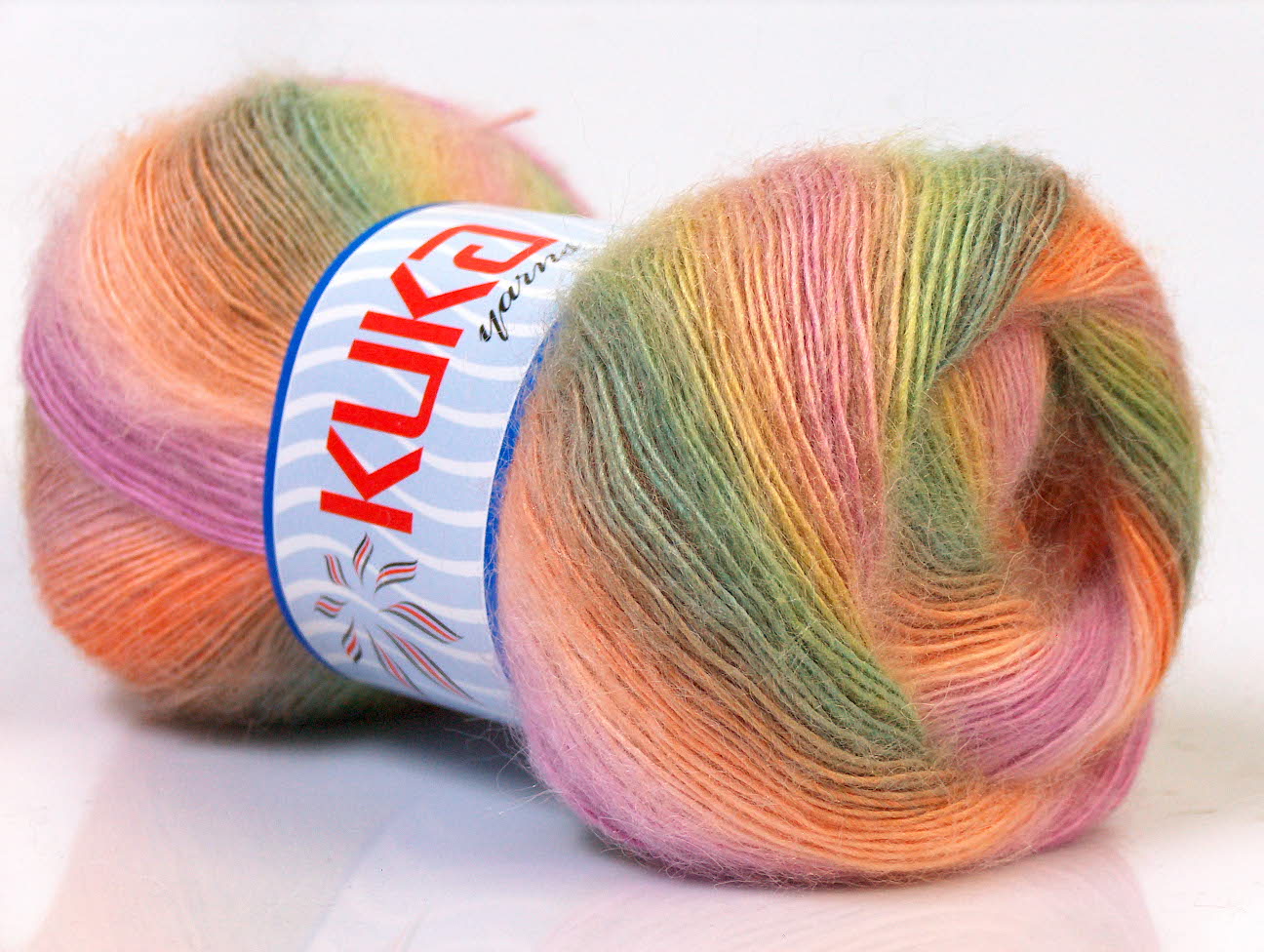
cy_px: 476
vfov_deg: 17.6
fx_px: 3072
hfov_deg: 23.3
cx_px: 632
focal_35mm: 84
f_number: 2.9
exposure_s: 1/33.8
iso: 200
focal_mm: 17.25
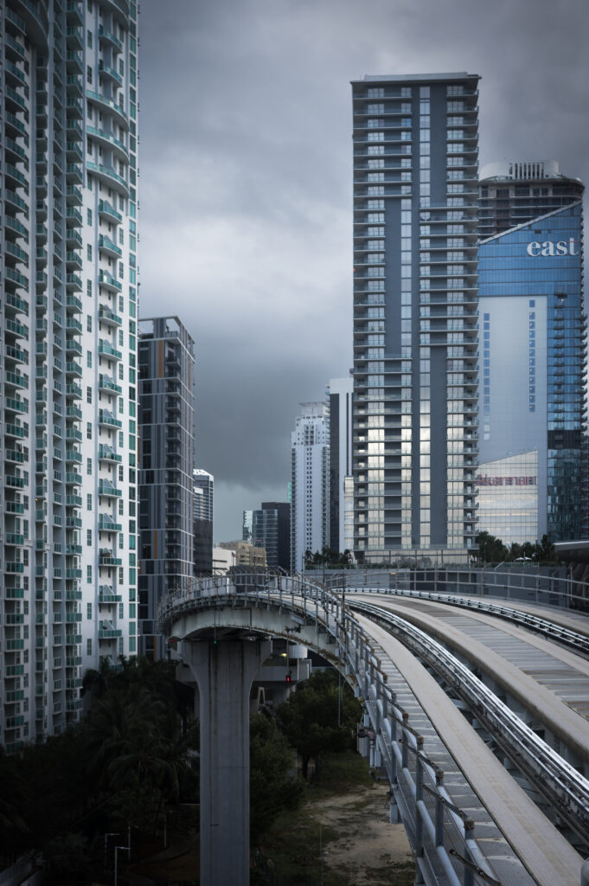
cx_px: 294
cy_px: 443
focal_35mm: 49
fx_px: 1204
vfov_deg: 40.4
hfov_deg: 27.5
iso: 100
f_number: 5.6
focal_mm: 32.5
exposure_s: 1/125
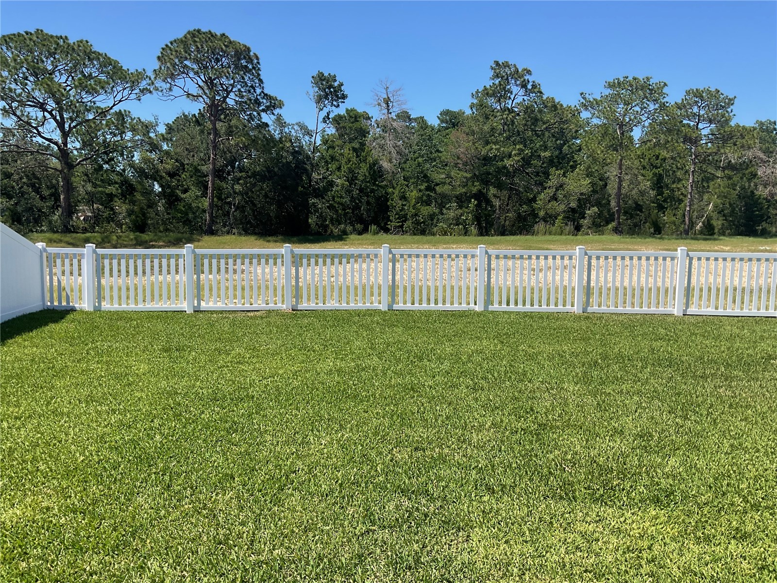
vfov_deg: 48.2
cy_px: 292
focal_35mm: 29
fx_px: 651
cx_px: 388
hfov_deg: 61.7
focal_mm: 3
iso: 16
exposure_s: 1/1675
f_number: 1.8
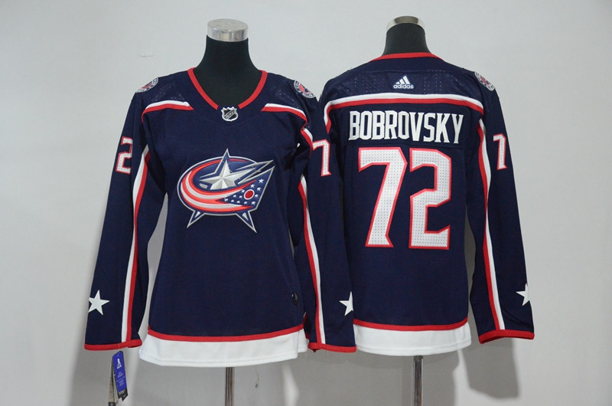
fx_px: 1069
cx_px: 306
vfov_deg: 21.5
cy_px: 203
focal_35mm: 63
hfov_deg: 32.0
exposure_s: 1/40
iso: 4000
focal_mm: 42
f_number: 5
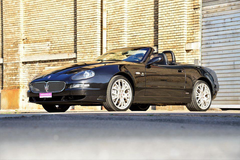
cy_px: 80
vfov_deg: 15.9
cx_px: 120
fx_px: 574
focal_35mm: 86
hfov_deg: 23.6
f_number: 8
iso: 250
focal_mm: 86
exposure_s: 1/200
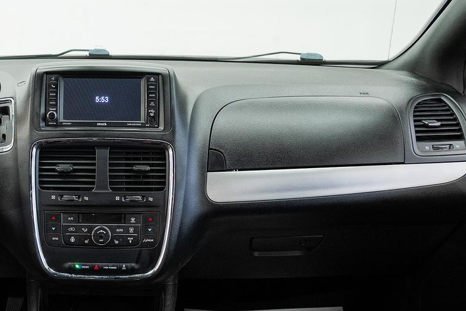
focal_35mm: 46
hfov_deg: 40.8
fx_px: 596
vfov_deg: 29.2
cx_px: 87
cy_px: 136
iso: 1250
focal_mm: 24
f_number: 4
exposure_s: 1/40
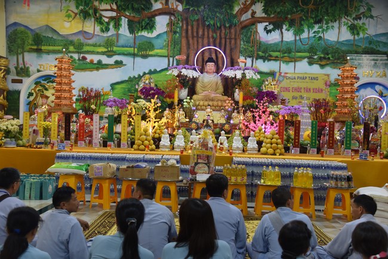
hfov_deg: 54.4
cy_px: 130
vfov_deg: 37.9
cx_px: 194
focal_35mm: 35
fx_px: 377
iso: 800
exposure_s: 1/60
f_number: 4
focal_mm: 35
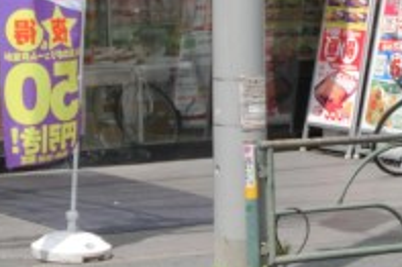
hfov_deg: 10.7
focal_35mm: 193
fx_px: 2153
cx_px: 196
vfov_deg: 7.0
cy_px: -100
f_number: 4.5
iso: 80
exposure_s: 1/400
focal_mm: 10.11
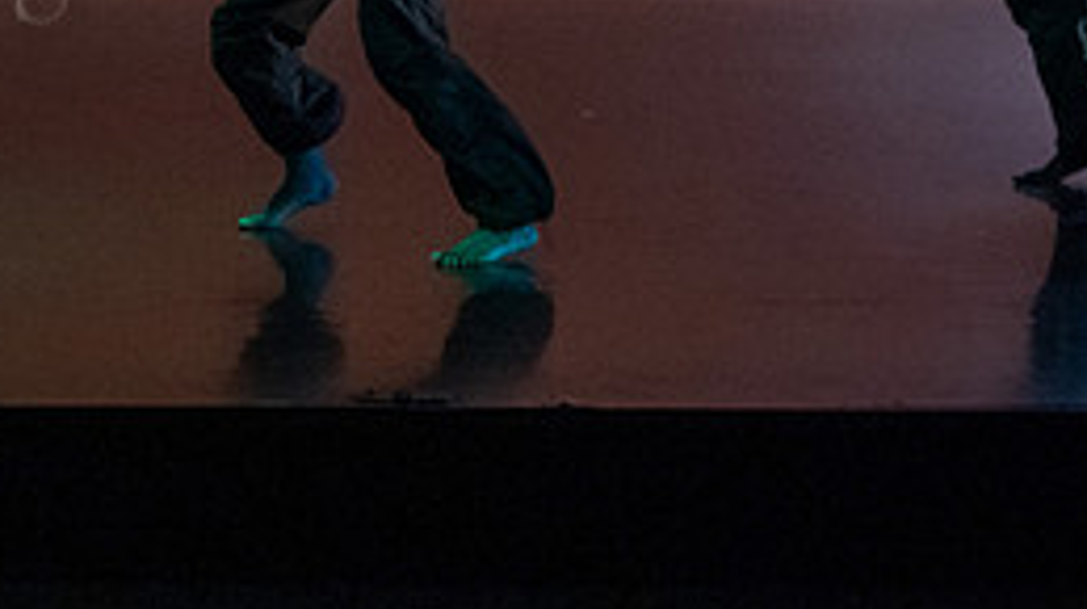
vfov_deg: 5.8
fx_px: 5988
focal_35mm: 208
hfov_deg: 10.4
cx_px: 278
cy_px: -177
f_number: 3.2
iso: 4000
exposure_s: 1/200
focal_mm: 67
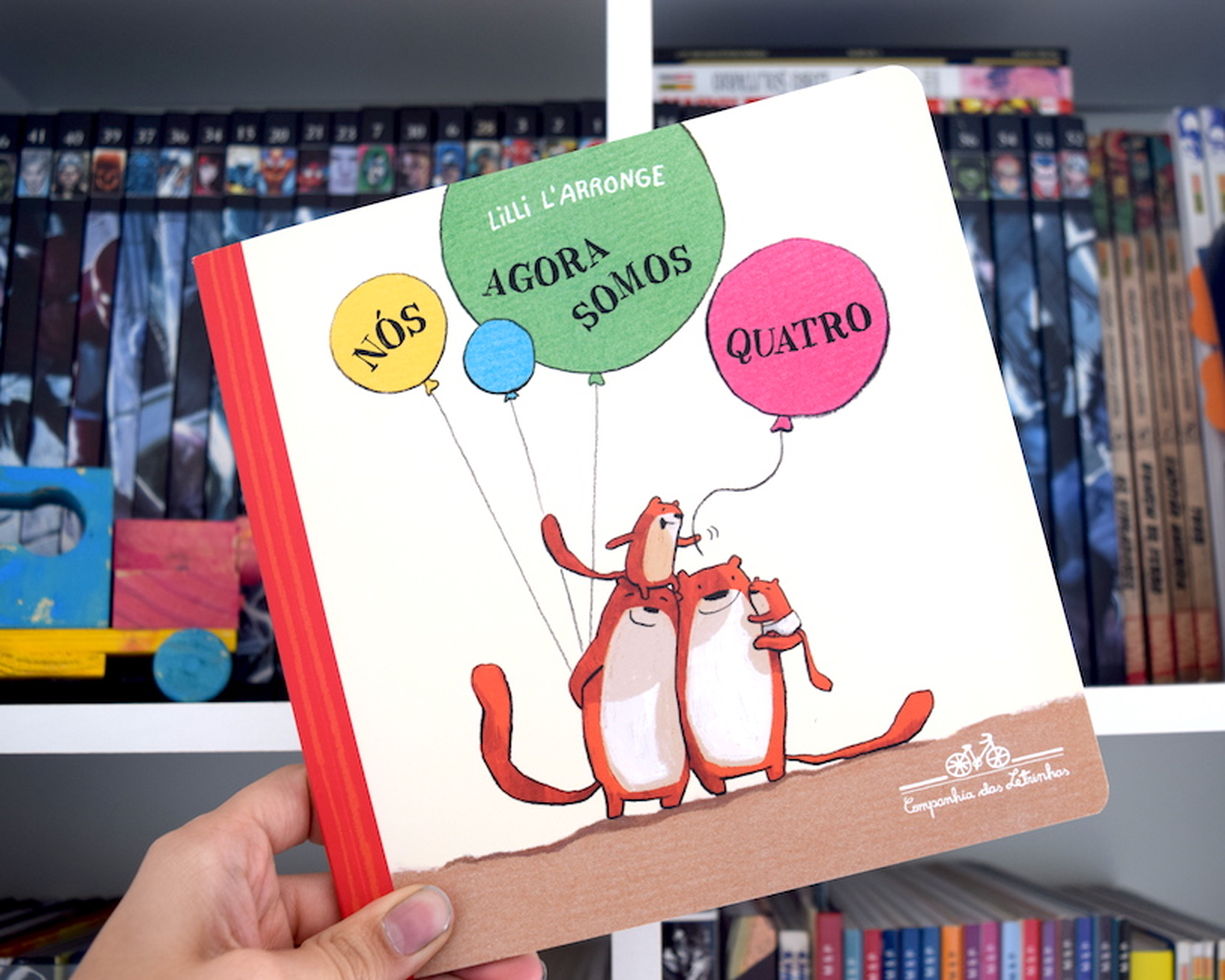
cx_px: 702
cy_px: 488
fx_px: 1378
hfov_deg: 47.8
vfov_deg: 39.2
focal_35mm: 38
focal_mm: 22
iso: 400
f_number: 5
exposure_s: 1/100
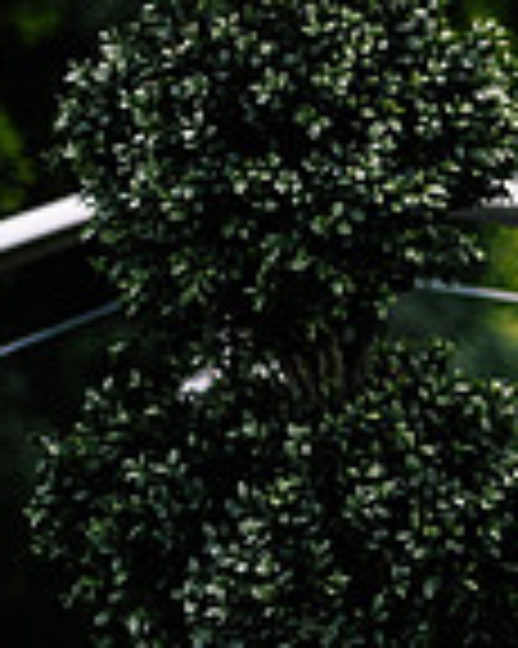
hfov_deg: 10.9
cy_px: -29
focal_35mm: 134
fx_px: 2571
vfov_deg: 14.1
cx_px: 883
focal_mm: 35
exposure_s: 1/250
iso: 100
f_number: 1.4
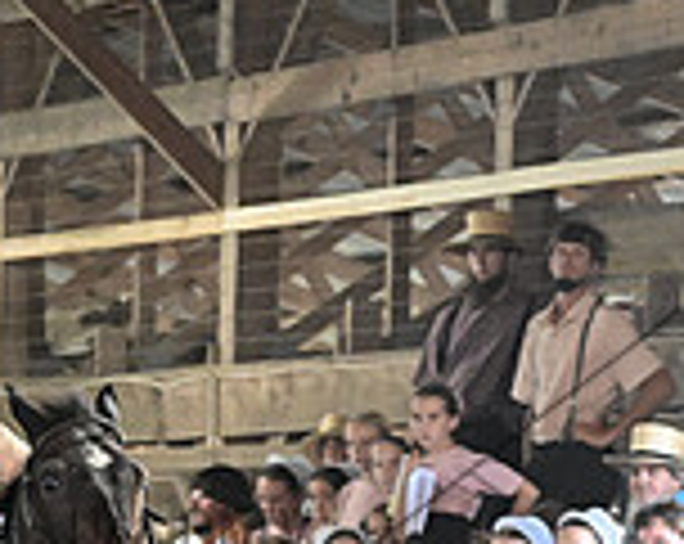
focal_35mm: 330
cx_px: 90
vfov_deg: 4.6
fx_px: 6668
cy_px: 780
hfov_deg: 5.9
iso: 6400
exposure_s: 1/357
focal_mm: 92
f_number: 4.5
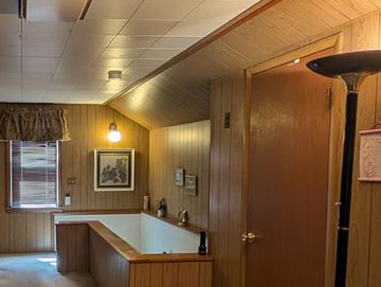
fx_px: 375
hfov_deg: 50.1
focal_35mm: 34
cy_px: 179
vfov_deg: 41.6
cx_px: 68
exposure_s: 1/30
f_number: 1.95
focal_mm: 2.23
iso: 43
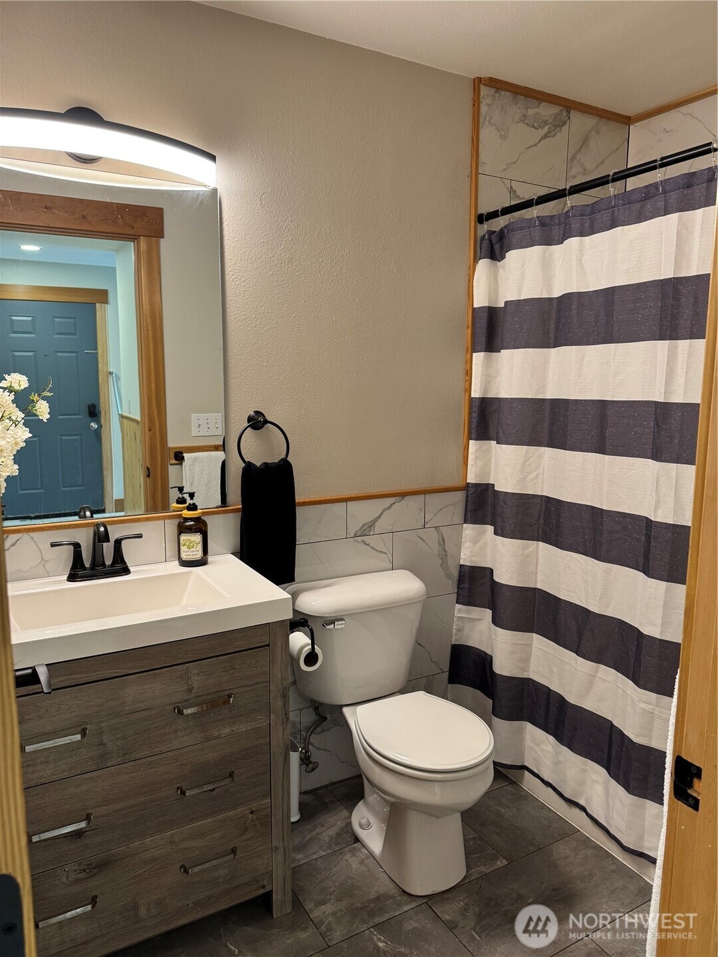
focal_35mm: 24
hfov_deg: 56.8
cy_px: 478
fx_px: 664
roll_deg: +0.2
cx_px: 359
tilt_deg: -8.5
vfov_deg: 71.6
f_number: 1.78
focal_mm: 6.76
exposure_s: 1/60
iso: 200
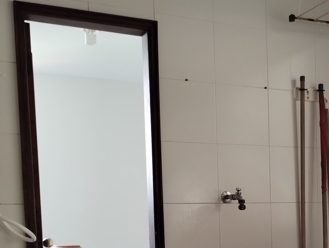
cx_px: 280
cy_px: 257
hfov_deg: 30.6
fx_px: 581
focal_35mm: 61
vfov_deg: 23.0
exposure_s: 1/24
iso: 466
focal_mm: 4.27
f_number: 1.8
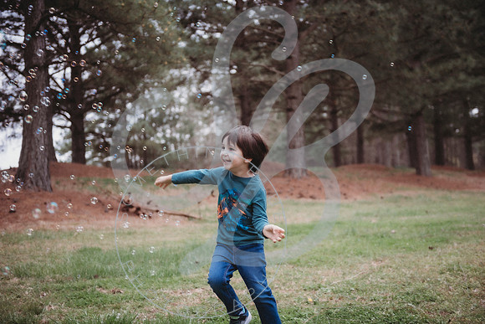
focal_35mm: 55
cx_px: 242
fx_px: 741
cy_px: 162
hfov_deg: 36.2
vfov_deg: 24.6
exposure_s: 1/320
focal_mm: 55
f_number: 2.8
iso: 100
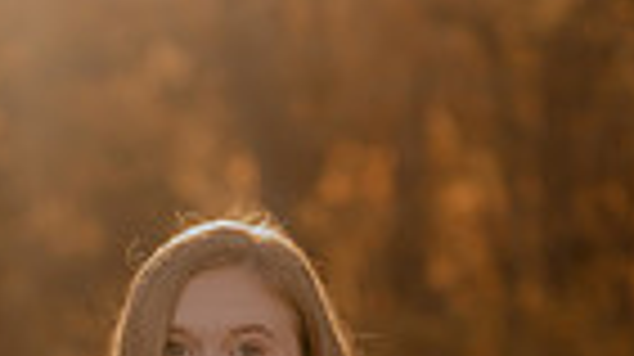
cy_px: 651
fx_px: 3611
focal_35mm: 215
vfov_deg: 5.5
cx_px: 162
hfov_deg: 10.0
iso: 250
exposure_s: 1/1000
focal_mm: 50
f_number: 1.8
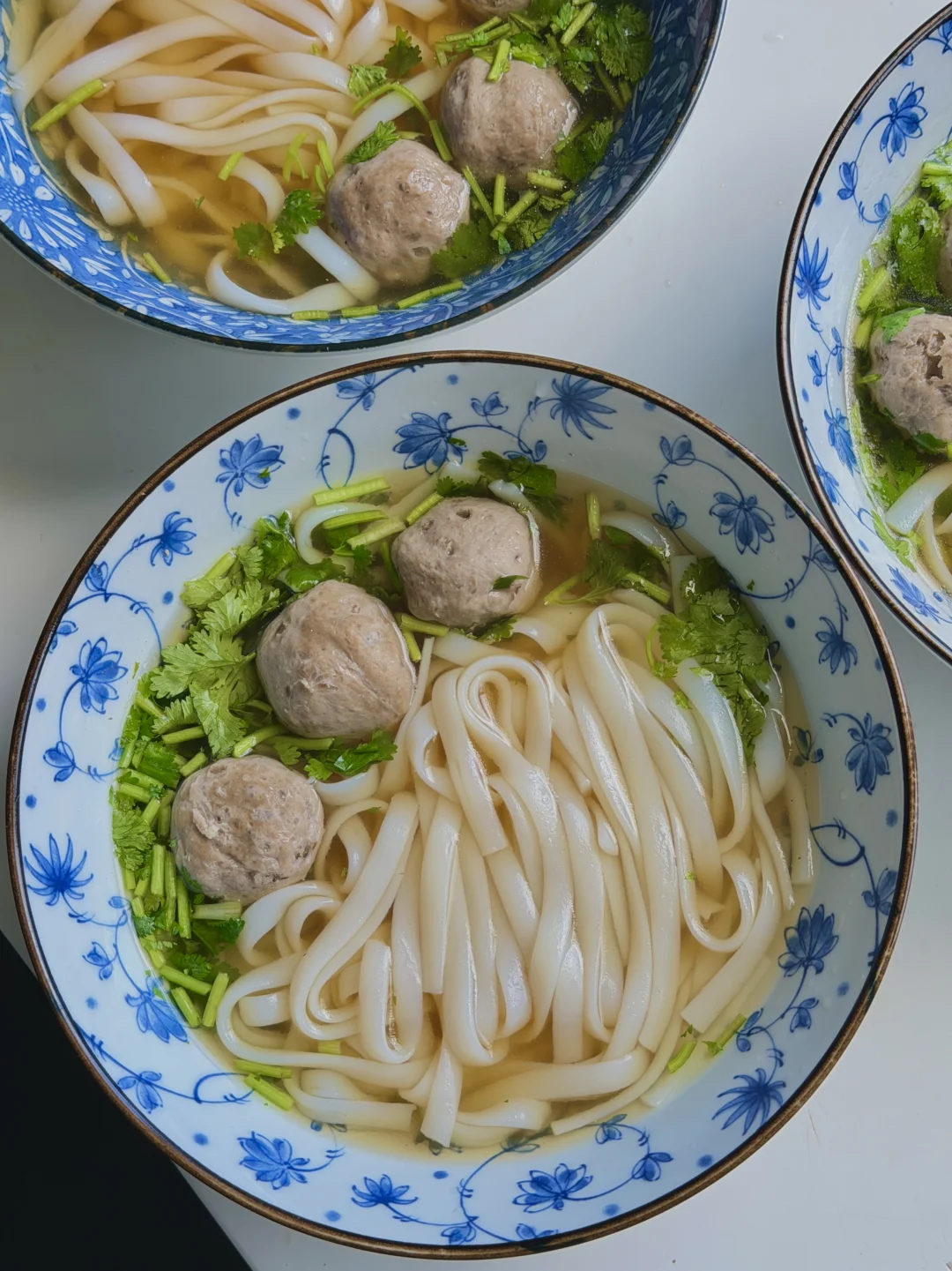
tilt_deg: -77.8
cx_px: 476
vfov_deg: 39.7
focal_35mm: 48
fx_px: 1761
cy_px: 636
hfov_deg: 30.3
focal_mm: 6.76
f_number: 1.78
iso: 80
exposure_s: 1/163
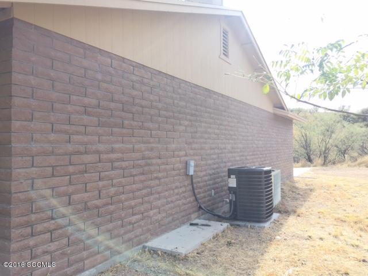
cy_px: 138
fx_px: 308
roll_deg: -1.0
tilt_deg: +0.9
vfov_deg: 48.2
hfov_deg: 61.7
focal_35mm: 29
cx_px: 184
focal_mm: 4.15
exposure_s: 1/507
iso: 32
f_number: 2.2
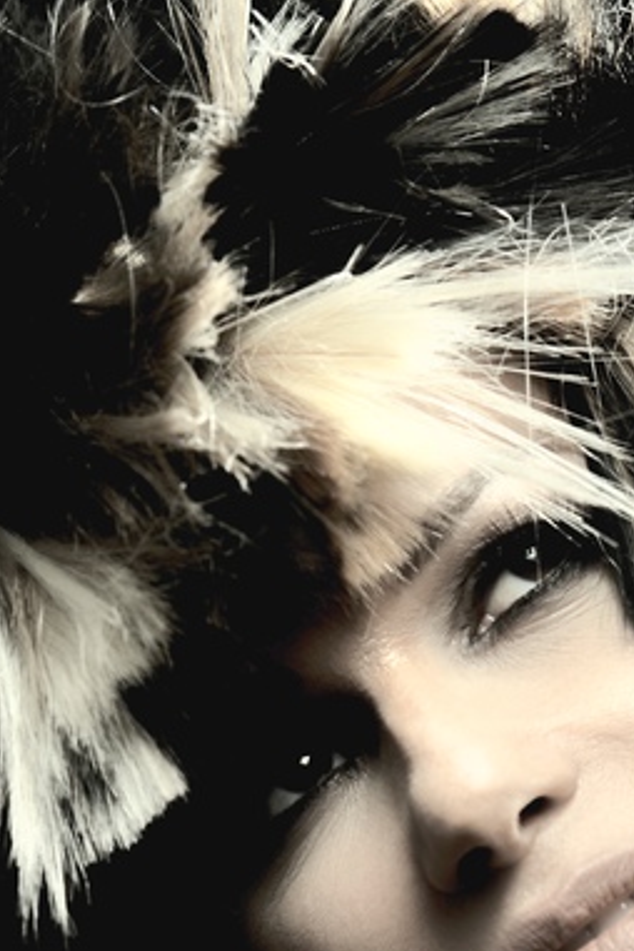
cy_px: 987
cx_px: 549
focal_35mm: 340
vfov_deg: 6.0
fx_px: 8981
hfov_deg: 4.0
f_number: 5
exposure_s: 1/160
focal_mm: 135
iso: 100
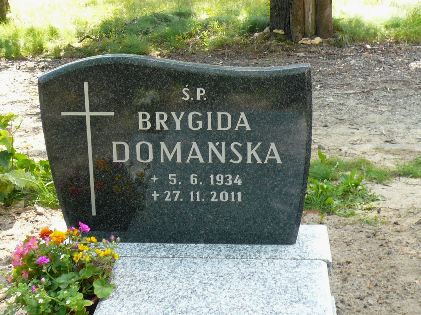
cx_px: 210
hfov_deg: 28.2
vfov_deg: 21.3
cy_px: 158
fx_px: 839
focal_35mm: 69
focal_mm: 7.5
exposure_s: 1/80
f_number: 3.5
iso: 100
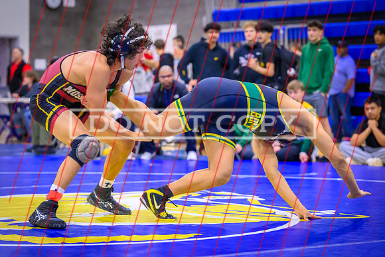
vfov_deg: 11.9
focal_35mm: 115
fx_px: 1231
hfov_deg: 17.8
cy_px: 125
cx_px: 148
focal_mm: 92
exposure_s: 1/640
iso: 6400
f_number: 3.2
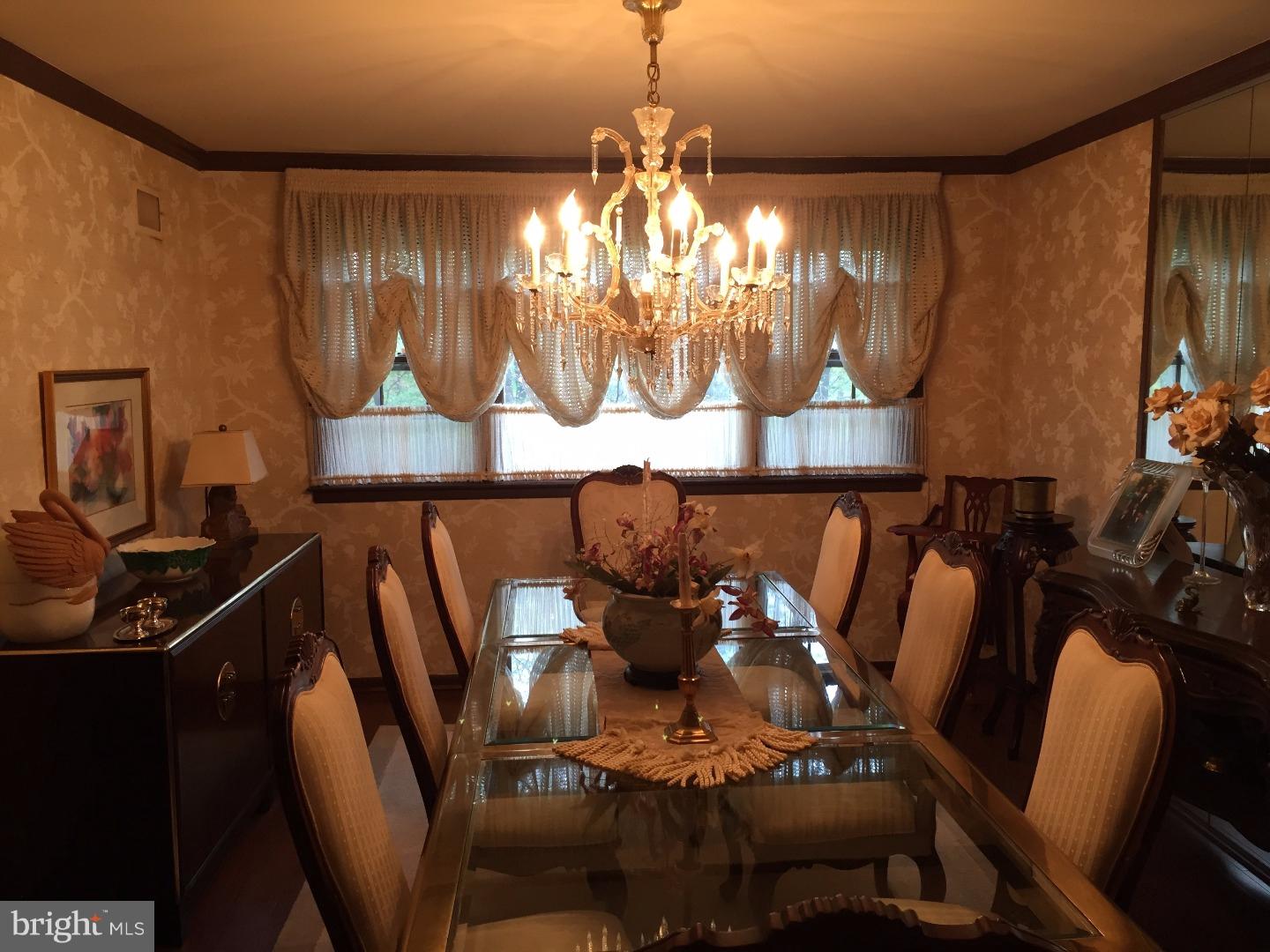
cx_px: 635
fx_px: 1064
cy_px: 476
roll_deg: +0.3
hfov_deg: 61.7
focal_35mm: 29
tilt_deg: -7.1
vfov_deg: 48.2
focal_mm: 4.15
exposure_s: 1/30
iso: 64
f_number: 2.2
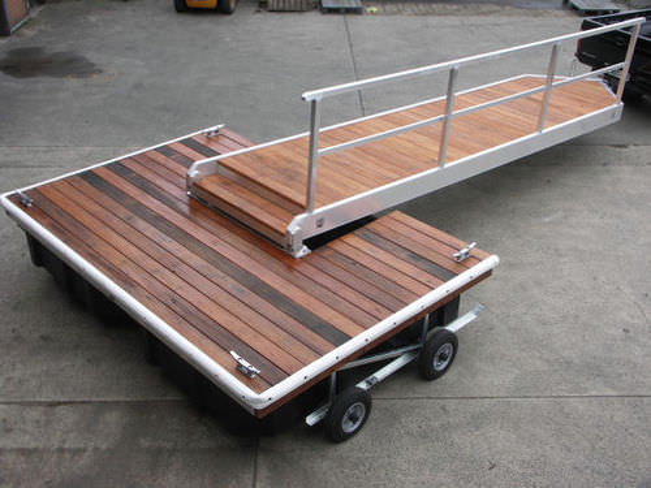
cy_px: 244
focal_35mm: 42
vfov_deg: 34.3
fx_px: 790
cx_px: 326
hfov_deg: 44.8
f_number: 4
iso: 50
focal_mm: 11
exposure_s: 1/100
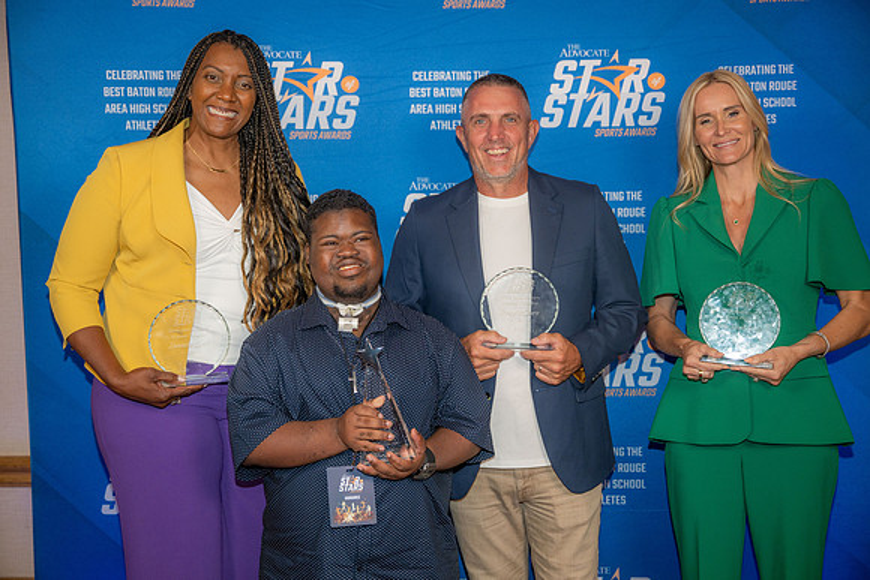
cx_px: 435
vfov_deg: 29.9
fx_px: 1088
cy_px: 290
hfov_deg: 43.6
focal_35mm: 45
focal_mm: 45
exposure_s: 1/160
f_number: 3.2
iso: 320
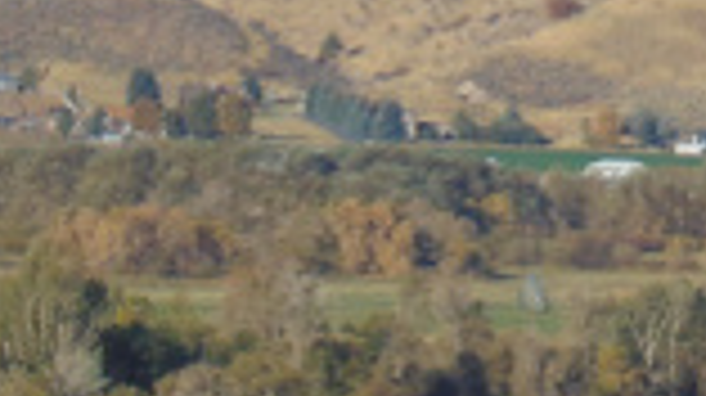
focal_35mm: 728
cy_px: -459
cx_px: 1075
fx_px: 13617
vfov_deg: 1.7
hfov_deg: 3.0
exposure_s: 1/800
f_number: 4
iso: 80
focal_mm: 29.5
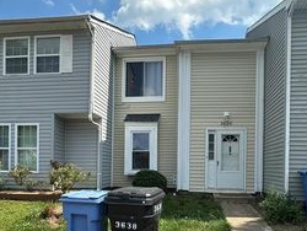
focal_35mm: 28
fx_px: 249
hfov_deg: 63.2
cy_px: 165
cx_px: 171
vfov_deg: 48.4
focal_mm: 2.22
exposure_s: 1/997
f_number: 2.2
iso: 40
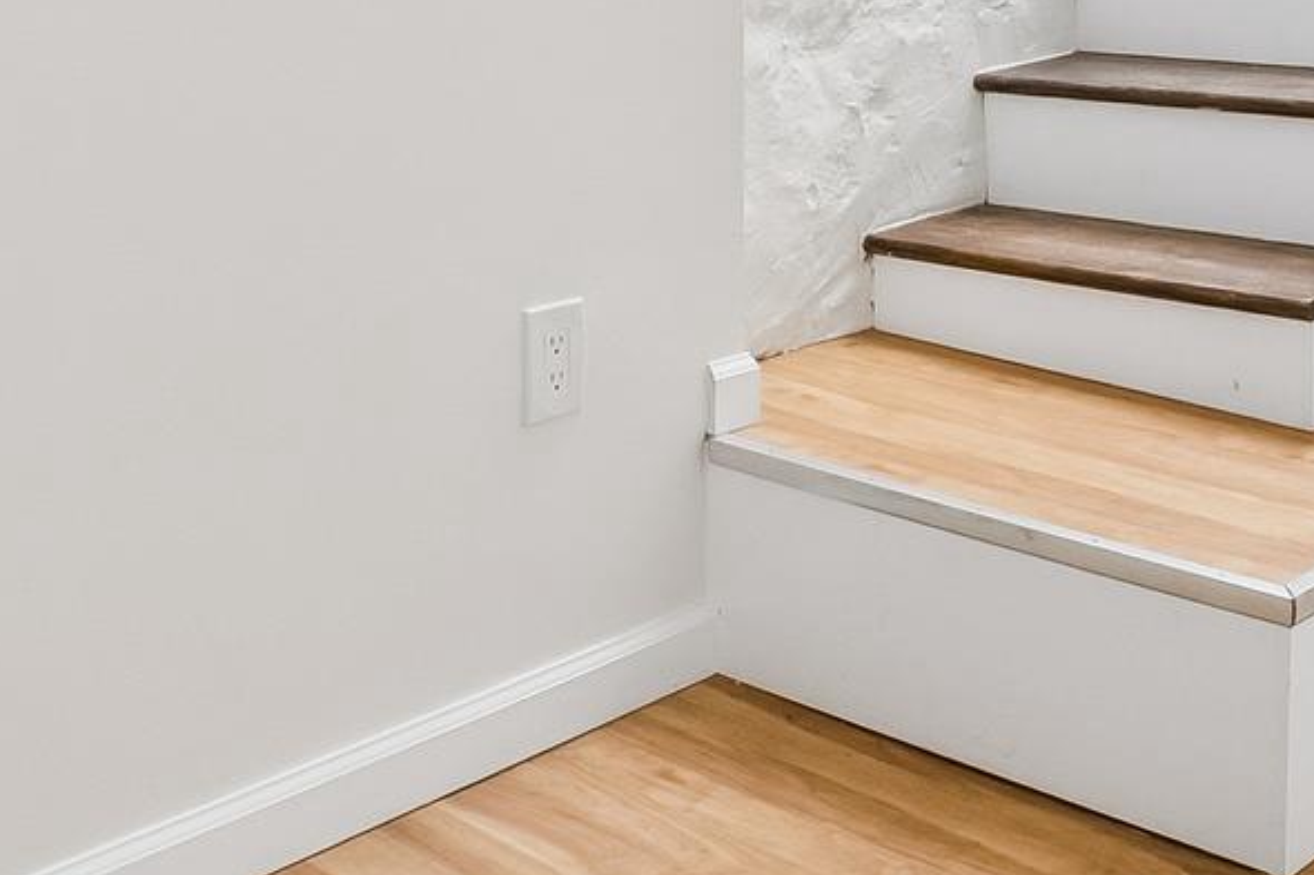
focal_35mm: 59
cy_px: -21
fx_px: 2165
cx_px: 1158
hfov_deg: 32.3
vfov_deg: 21.9
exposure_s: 6
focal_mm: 17.1
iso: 1250
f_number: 8
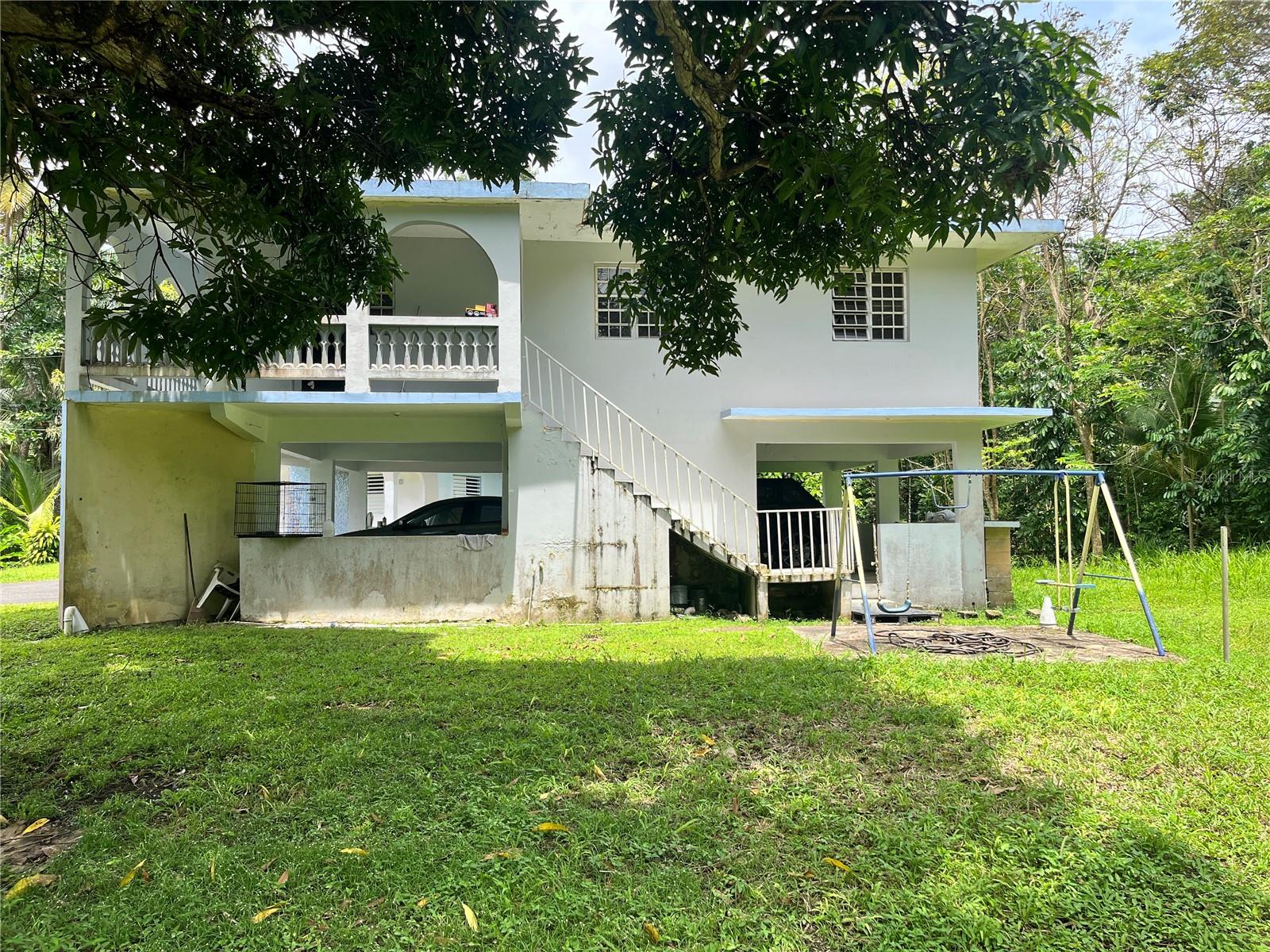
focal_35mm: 26
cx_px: 635
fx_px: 954
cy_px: 476
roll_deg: +0.7
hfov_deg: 67.3
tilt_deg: +2.5
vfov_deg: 53.1
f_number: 1.6
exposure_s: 1/1266
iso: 50
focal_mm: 5.1
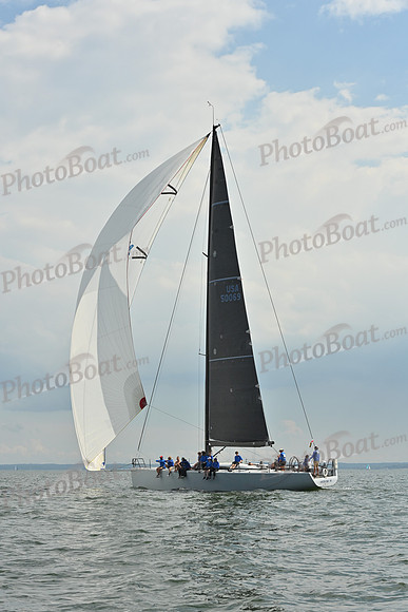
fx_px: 1189
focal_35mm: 70
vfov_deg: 28.8
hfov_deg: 19.5
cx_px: 204
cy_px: 306
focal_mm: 70
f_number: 9
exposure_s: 1/1250
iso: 320
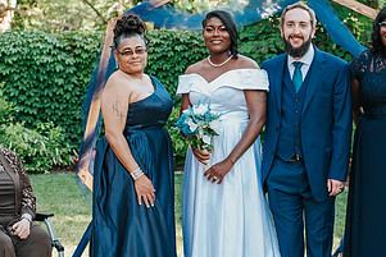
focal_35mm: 77
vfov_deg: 17.7
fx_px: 826
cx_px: 224
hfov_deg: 26.3
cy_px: 136
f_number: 3.2
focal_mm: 35
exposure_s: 1/800
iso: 1000
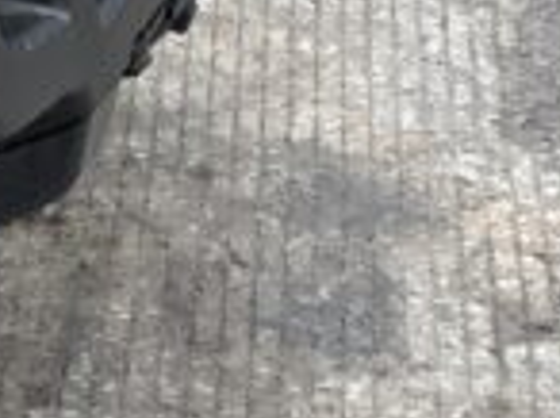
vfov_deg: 7.2
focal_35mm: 204
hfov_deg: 9.4
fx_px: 3295
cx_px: -303
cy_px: 418
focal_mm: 3
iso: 16
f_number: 1.8
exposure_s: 1/383
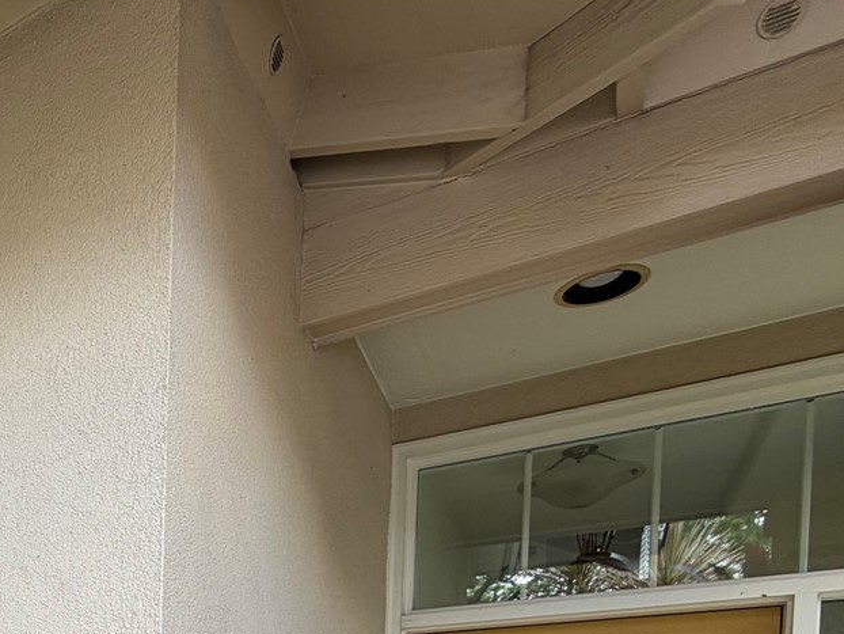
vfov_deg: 31.5
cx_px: -109
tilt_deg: -1.5
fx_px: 878
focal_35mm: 36
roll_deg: -0.8
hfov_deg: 40.3
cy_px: 804
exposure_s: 1/145
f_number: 2.2
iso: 40
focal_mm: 2.22
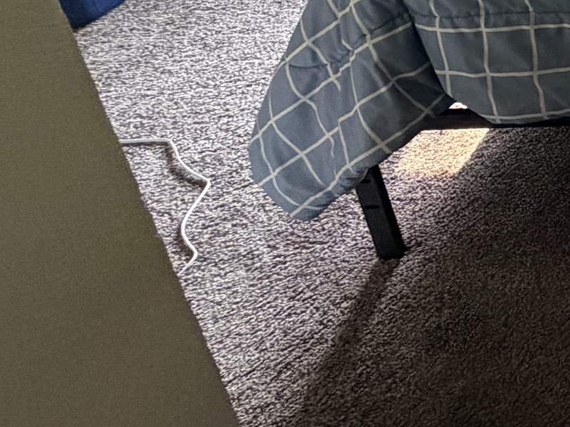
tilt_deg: -20.3
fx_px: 889
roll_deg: -1.6
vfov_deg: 22.2
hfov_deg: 21.6
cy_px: -218
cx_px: 1042
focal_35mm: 54
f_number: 2.2
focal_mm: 2.22
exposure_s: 1/84
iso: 320
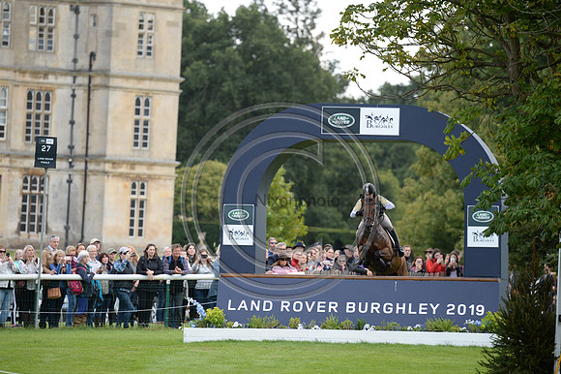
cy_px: 187
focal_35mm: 370
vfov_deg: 3.7
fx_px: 5762
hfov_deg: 5.6
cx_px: 280
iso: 1000
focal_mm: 370
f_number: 5.6
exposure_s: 1/800
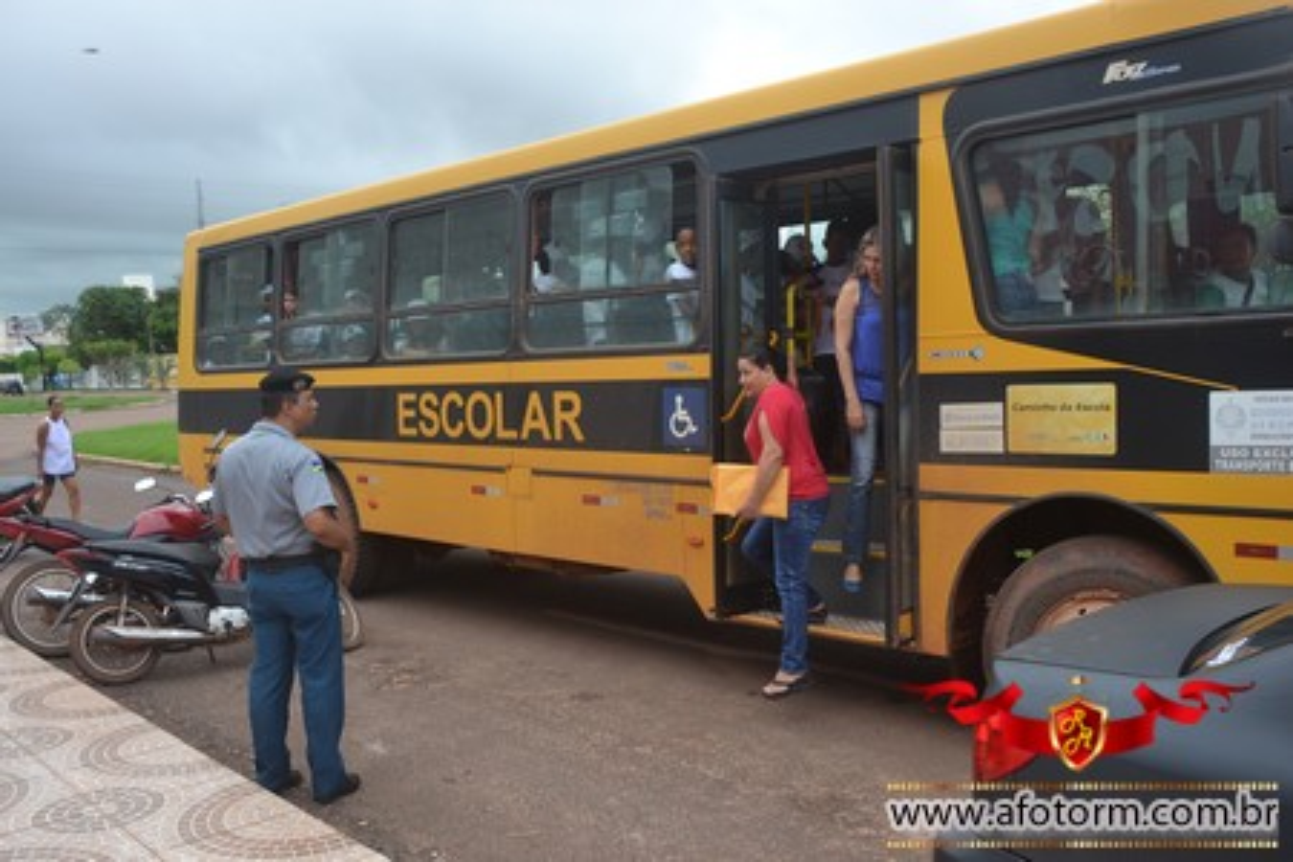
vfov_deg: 40.0
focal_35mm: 33
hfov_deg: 57.2
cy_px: 431
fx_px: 1185
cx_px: 646
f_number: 6.3
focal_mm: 22
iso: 100
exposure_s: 1/160
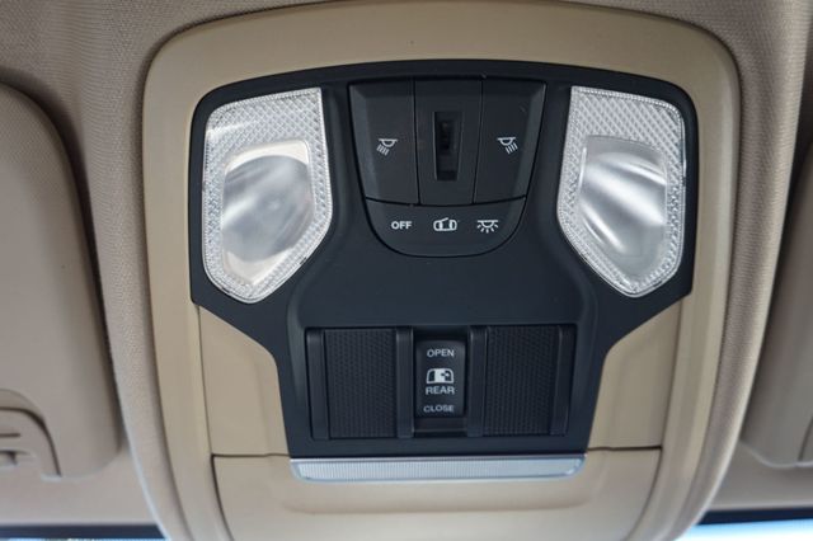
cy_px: 270
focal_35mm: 30
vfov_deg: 43.6
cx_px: 406
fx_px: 677
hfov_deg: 62.0
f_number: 4
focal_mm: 20
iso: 160
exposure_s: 1/60
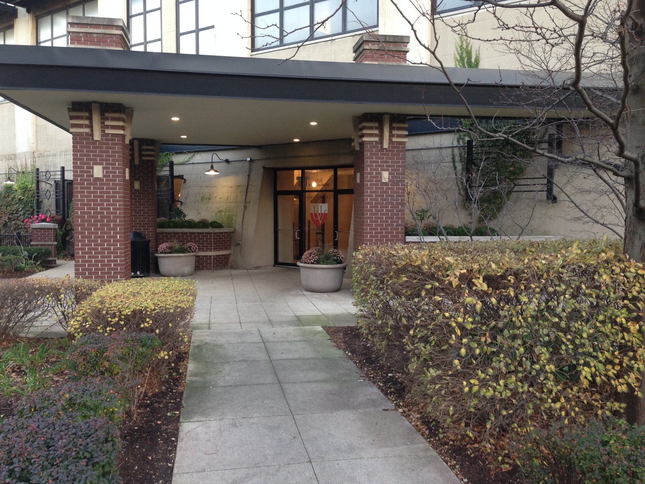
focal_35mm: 33
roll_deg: -0.6
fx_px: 615
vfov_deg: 42.9
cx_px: 322
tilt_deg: -4.2
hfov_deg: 55.4
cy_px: 242
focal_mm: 4.12
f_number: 2.4
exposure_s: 1/20
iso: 100
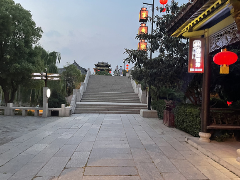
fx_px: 187
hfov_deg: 65.3
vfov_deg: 51.3
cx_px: 120
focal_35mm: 27
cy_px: 91
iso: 250
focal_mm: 4.2
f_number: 1.6
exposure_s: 1/50
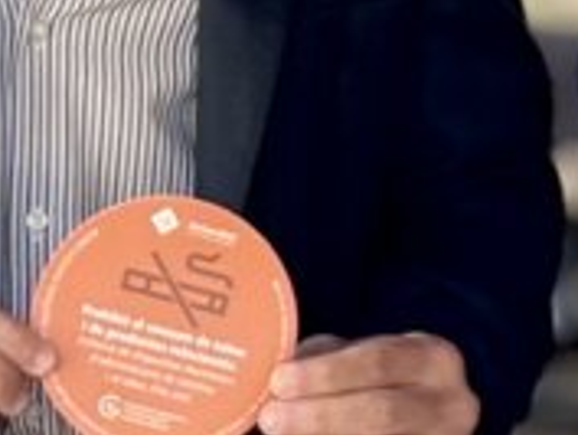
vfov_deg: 4.0
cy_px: 177
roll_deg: +1.3
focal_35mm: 375
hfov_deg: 5.3
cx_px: 568
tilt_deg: -4.8
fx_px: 6266
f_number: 1.6
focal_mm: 5.96
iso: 50
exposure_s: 1/98
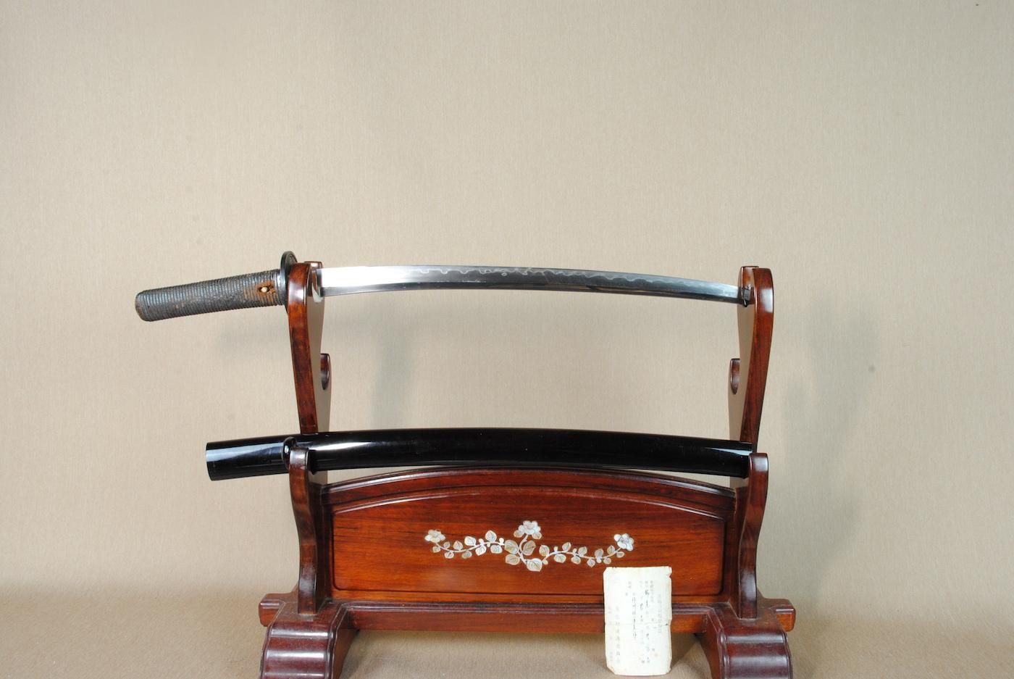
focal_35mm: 30
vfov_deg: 43.7
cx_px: 507
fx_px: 846
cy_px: 340
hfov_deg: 61.9
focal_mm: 20
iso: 400
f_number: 11
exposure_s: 1/2
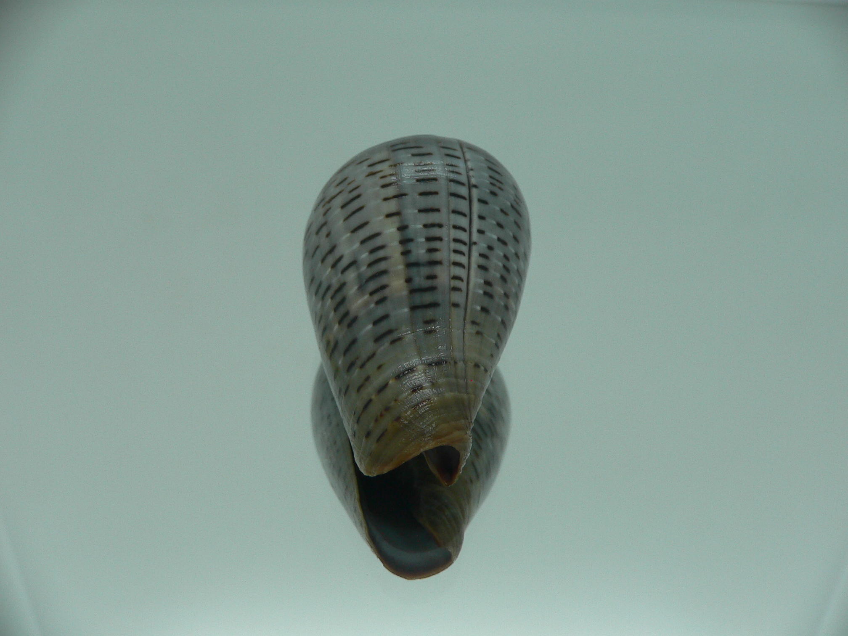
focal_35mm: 35
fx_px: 857
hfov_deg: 52.6
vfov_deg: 40.7
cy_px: 318
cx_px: 424
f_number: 2.8
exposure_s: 1/60
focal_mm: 4.6
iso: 80
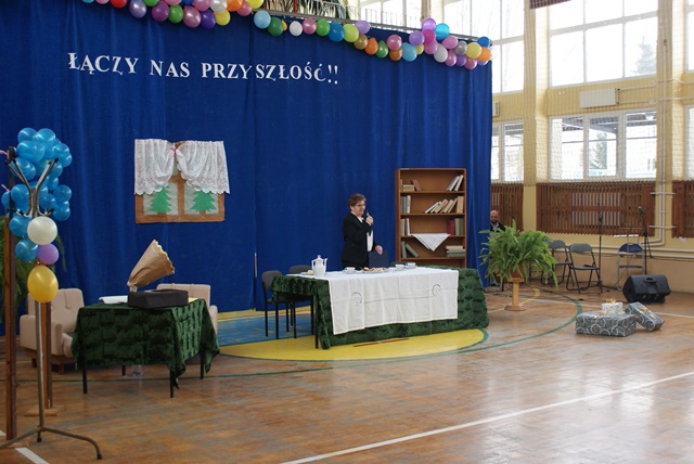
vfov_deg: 32.0
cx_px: 347
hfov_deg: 46.4
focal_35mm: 42
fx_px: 810
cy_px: 232
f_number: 5
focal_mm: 28
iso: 125
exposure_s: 1/50
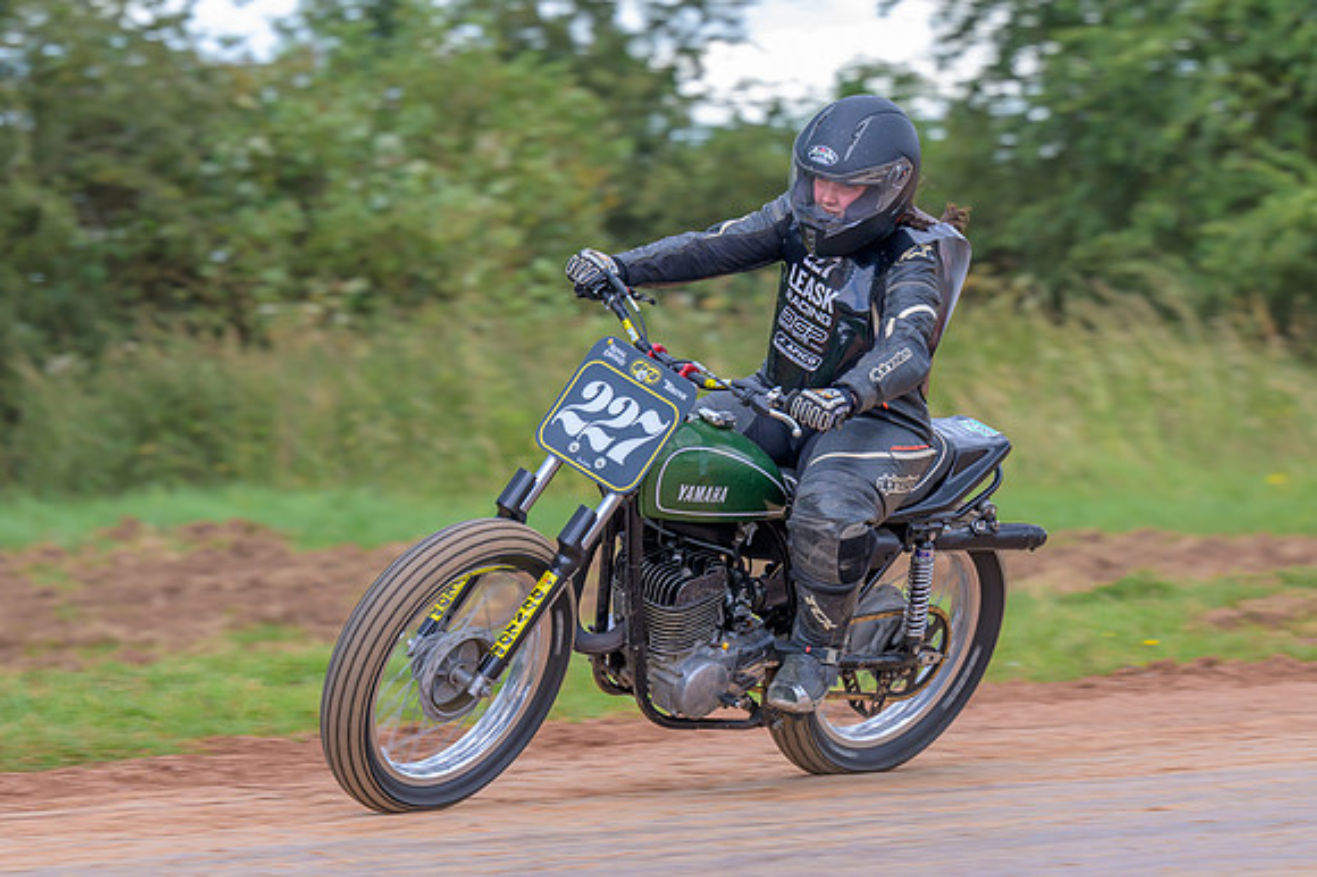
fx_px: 8410
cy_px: 456
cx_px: 652
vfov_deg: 6.0
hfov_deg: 9.0
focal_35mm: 230
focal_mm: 135
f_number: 4
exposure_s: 1/320
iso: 250
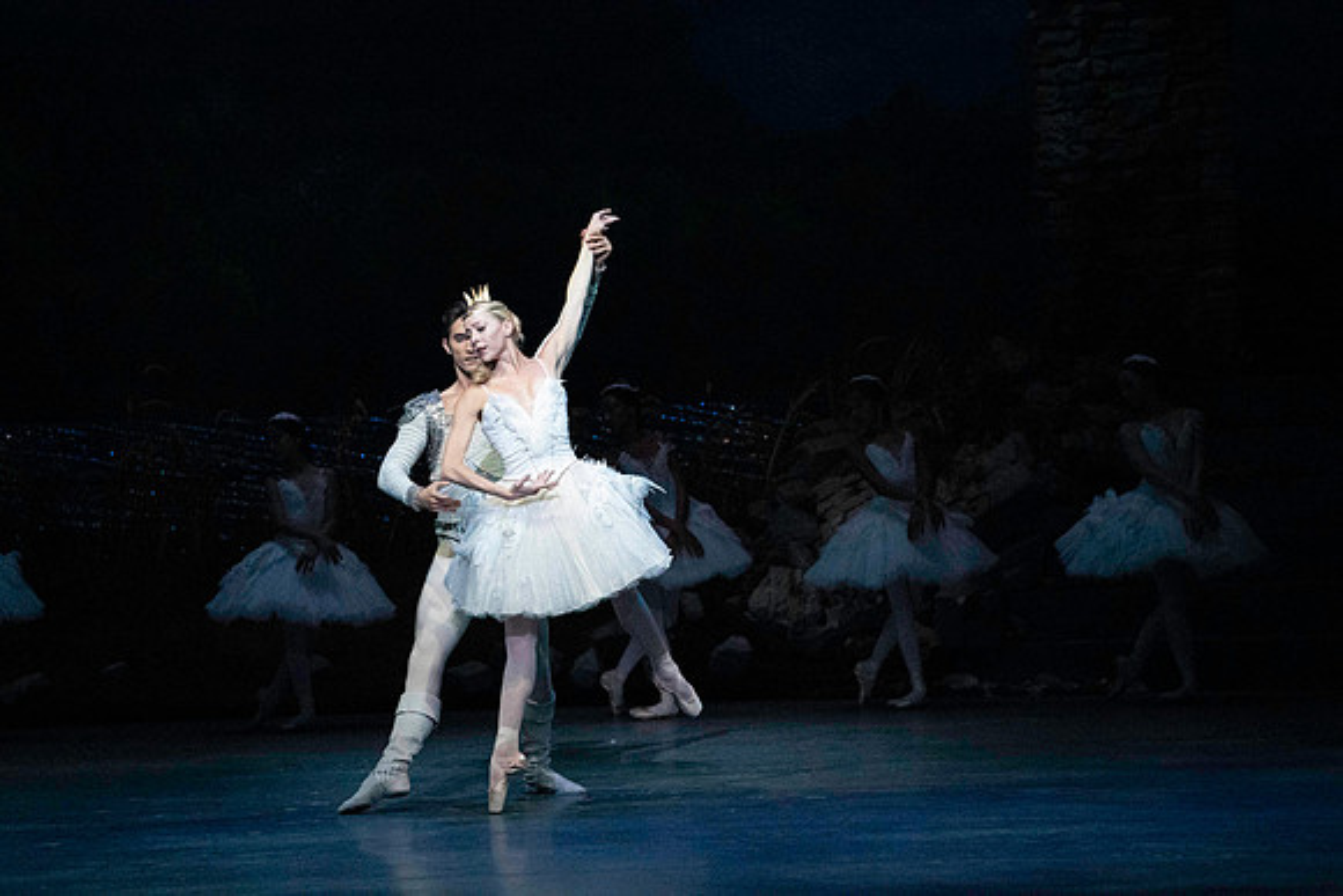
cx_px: 672
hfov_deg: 10.3
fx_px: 7463
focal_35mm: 200
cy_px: 448
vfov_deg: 6.9
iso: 25600
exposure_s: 1/400
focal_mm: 200
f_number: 5
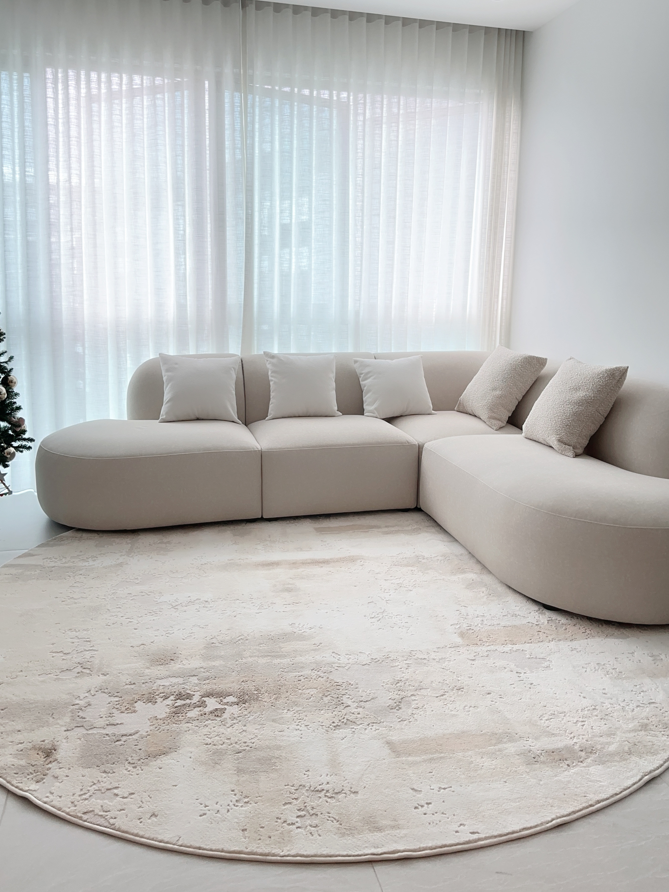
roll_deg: -1.9
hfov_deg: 51.4
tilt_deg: -8.2
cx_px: 336
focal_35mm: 27
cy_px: 394
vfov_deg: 65.1
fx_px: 696
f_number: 1.78
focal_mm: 6.86
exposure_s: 1/137
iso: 100
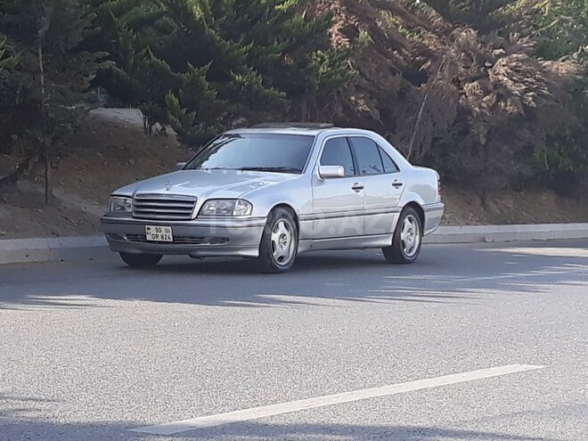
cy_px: 220
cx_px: 294
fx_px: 459
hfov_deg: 65.3
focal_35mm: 27
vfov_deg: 51.4
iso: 40
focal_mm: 3.71
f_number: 1.7
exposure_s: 1/549
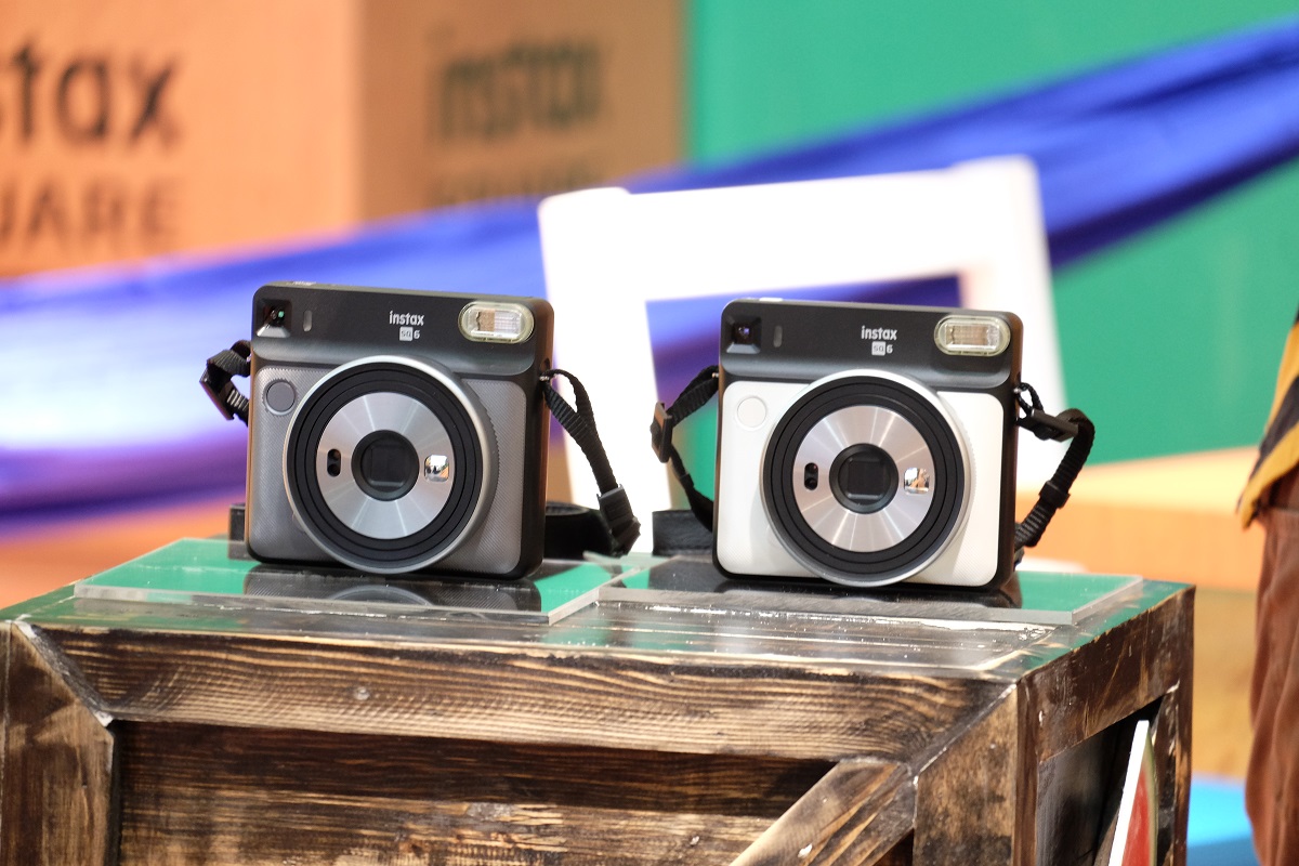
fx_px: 10824
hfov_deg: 6.9
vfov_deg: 4.6
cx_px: 650
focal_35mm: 300
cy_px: 433
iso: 1600
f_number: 4.8
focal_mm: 200
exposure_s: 1/60
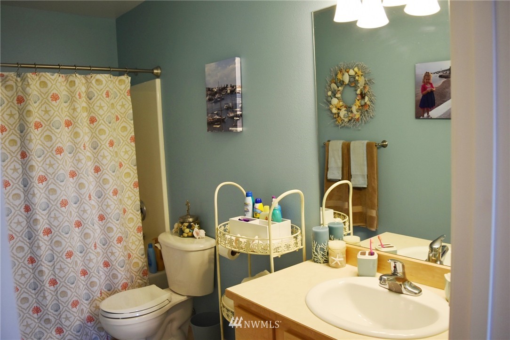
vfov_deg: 48.0
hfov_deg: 67.4
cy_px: 170
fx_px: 383
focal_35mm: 27
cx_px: 255
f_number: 4
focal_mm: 18
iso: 500
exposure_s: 1/60
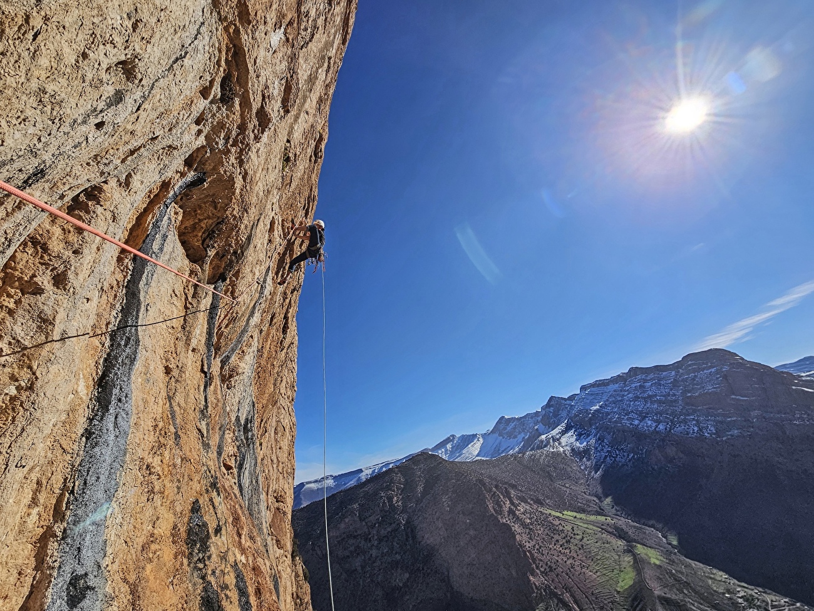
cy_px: 306
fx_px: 306
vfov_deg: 89.9
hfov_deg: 106.2
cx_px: 407
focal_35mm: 13
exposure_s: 1/3850
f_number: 2.2
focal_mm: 2.2
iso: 50
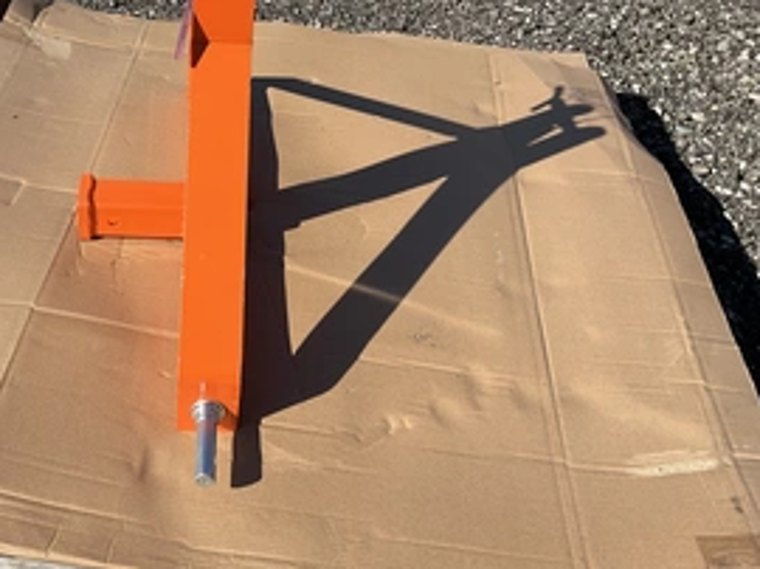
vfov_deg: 33.2
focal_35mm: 43
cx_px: 222
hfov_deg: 42.9
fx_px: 943
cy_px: 189
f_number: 1.8
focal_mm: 3
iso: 25
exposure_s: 1/1730
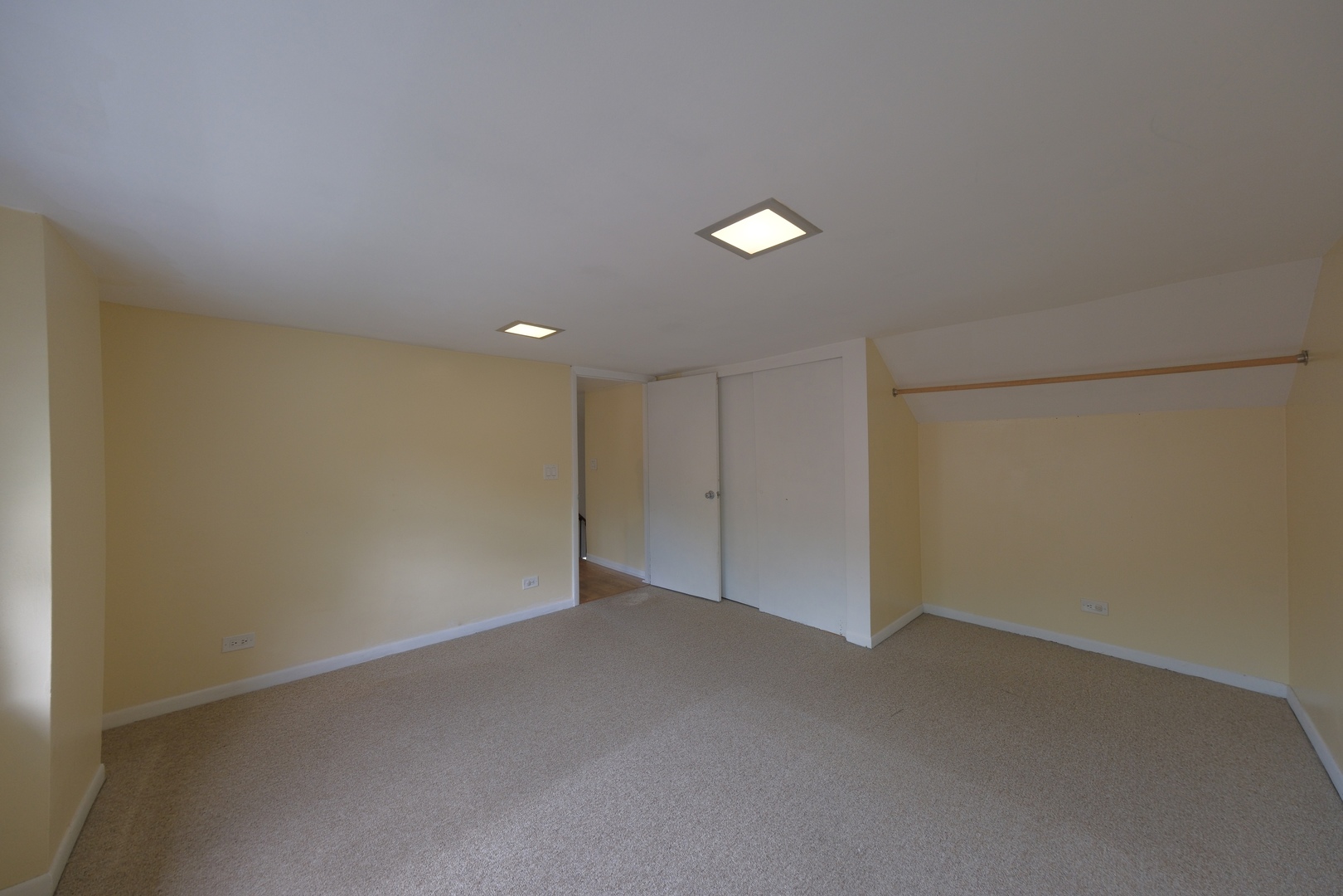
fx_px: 448
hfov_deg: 112.6
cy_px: 448
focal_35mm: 12
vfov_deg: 90.0
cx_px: 672
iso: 250
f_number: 6.4
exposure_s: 1/25
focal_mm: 8
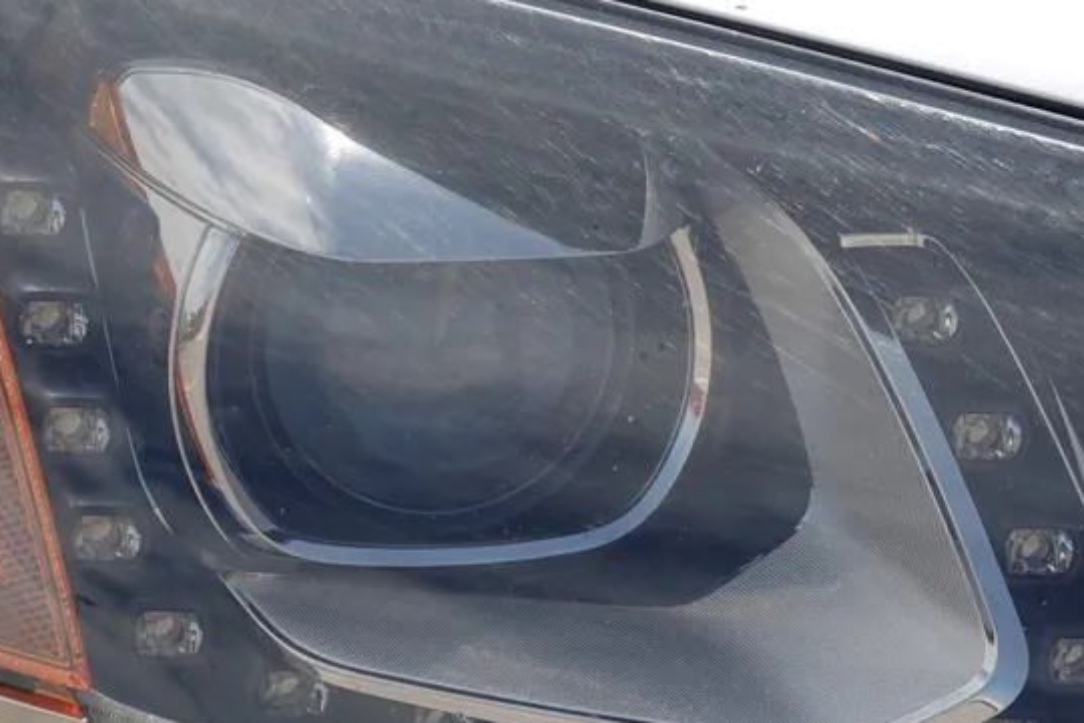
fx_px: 11110
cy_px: 518
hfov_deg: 5.6
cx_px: 932
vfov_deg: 3.7
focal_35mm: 369
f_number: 7.1
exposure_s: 1/250
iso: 100
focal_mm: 60.29
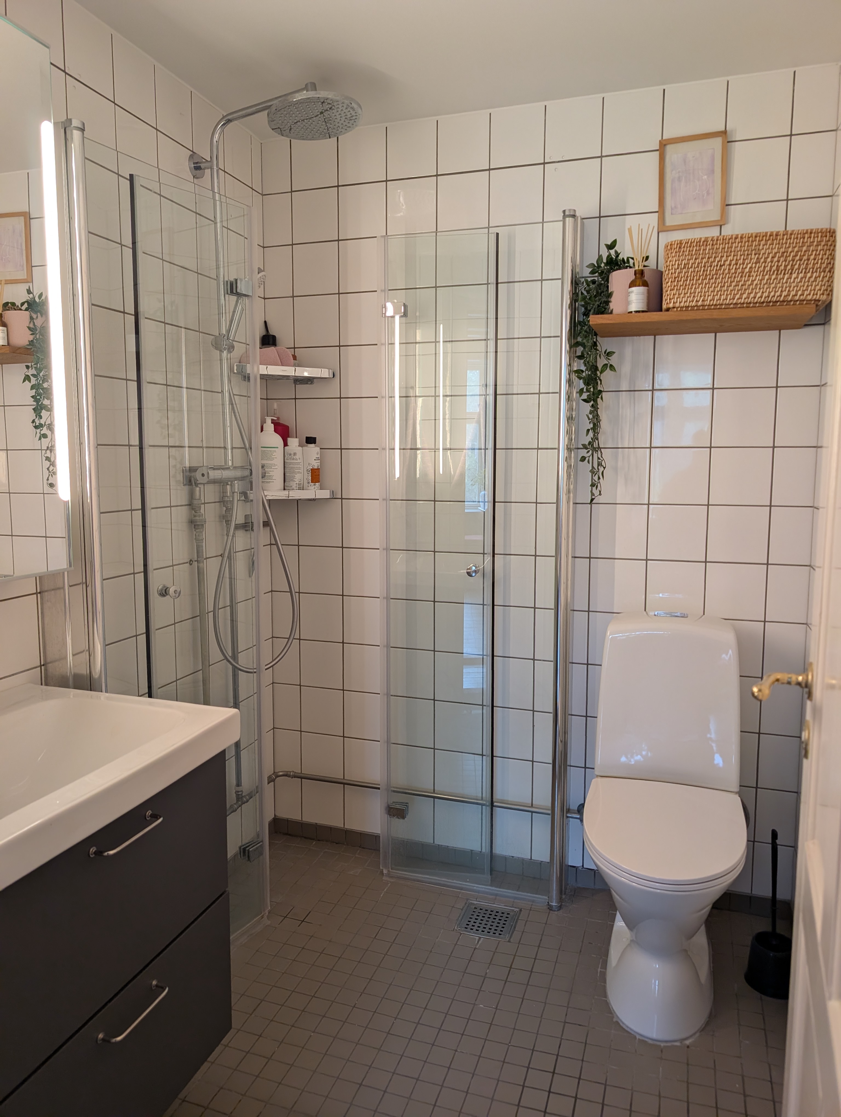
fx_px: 776
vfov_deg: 71.5
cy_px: 558
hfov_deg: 56.9
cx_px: 420
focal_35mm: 24
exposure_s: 1/73.7
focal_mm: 6.9
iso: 265
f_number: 1.68
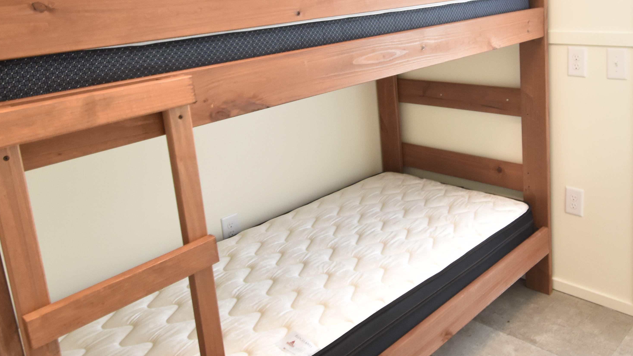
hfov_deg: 60.0
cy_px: 89
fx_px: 537
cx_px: 405
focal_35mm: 32
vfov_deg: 35.9
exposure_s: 1/45
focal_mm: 10
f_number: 3.5
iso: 800
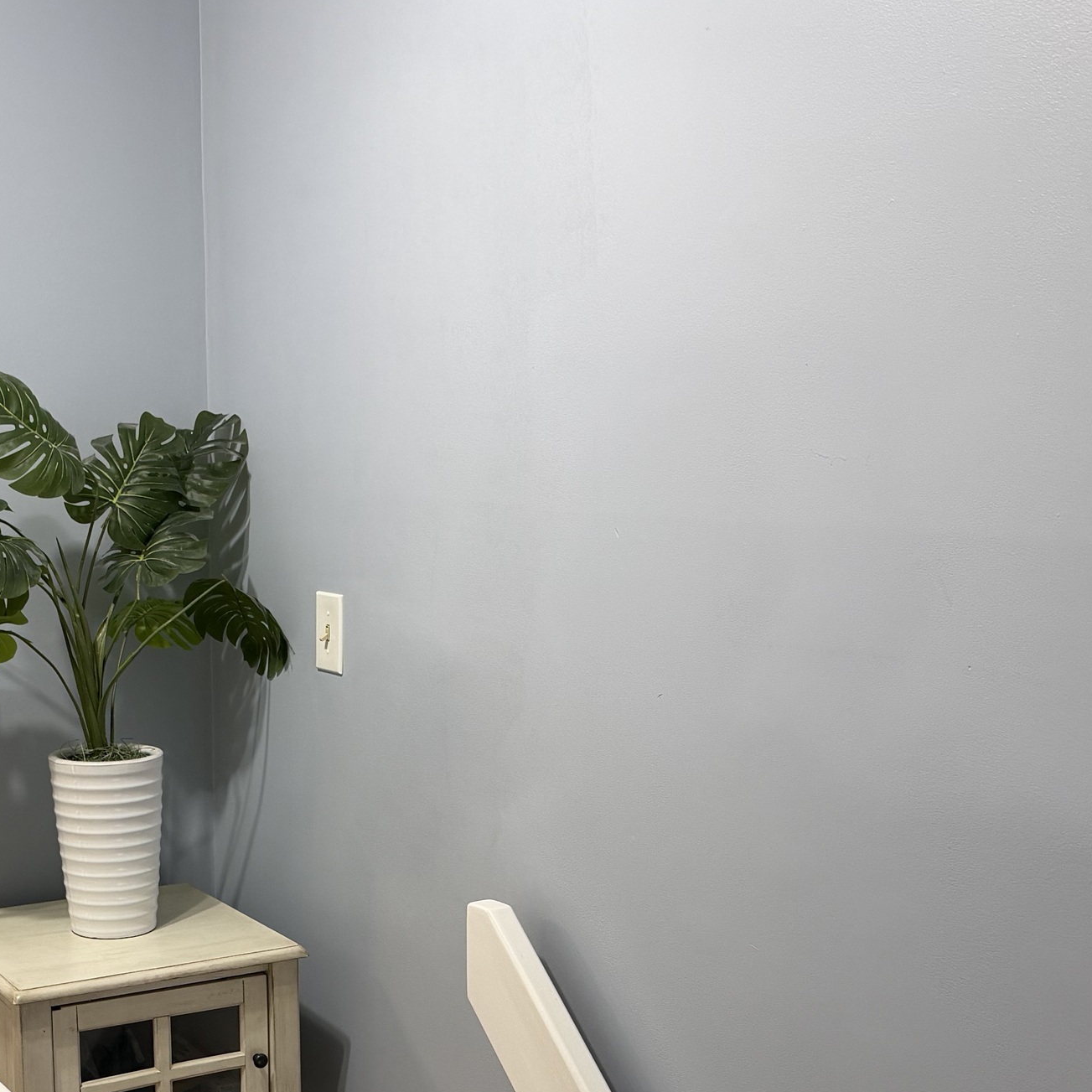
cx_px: 303
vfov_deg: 33.4
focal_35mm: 50
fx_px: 1785
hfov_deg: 33.5
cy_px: 816
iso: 160
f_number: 1.78
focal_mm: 6.76
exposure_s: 1/60
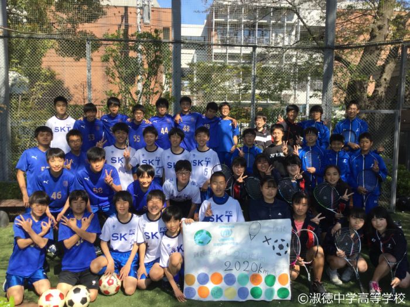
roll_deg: -0.4
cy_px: 154
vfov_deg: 45.4
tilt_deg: -6.6
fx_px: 367
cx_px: 205
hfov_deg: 58.4
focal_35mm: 31
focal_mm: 3.3
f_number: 2.4
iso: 25
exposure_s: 1/684
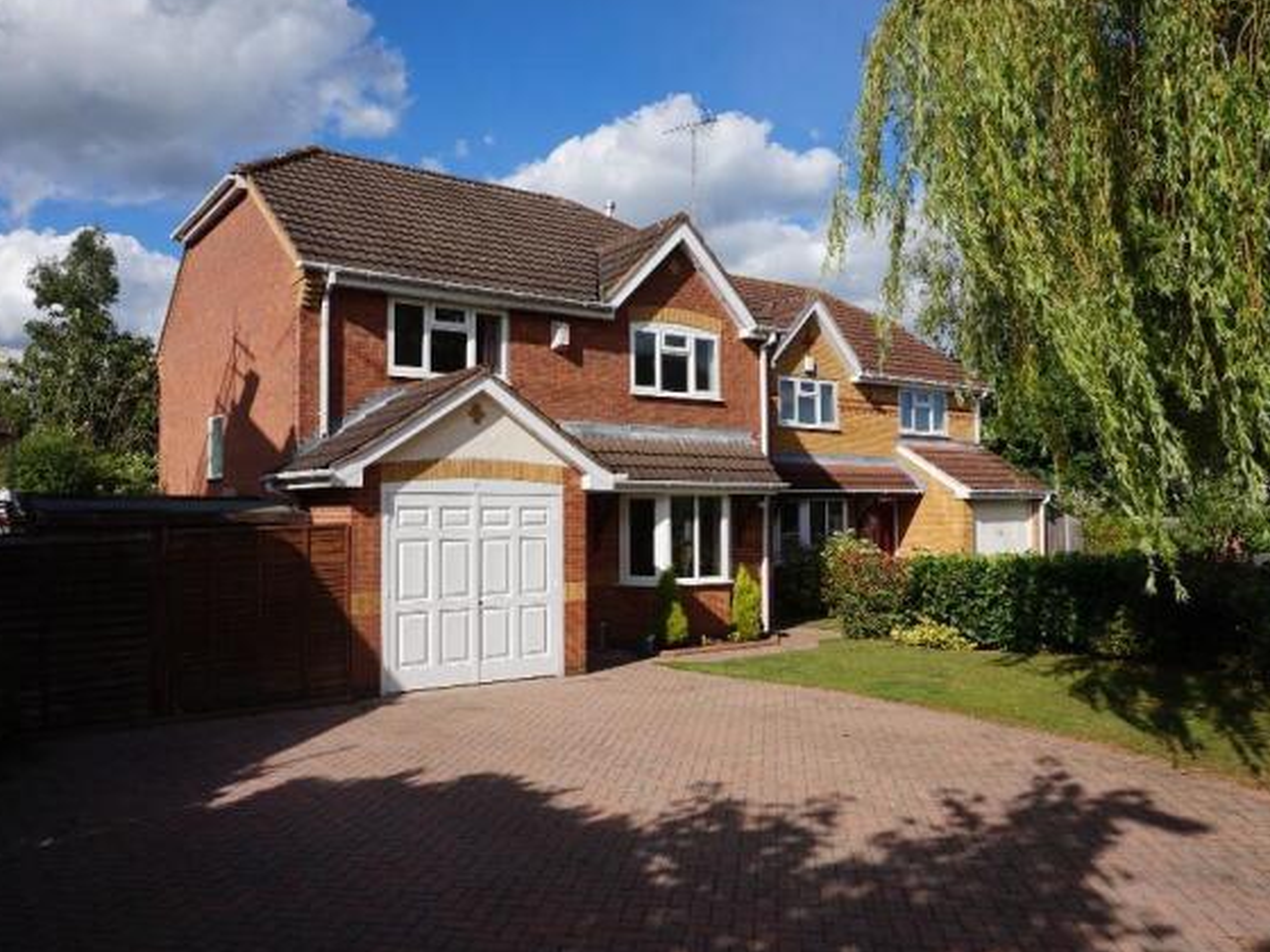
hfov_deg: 65.2
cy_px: 477
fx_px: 991
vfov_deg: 51.4
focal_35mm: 27
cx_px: 582
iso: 100
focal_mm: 16
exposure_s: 1/100
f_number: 16
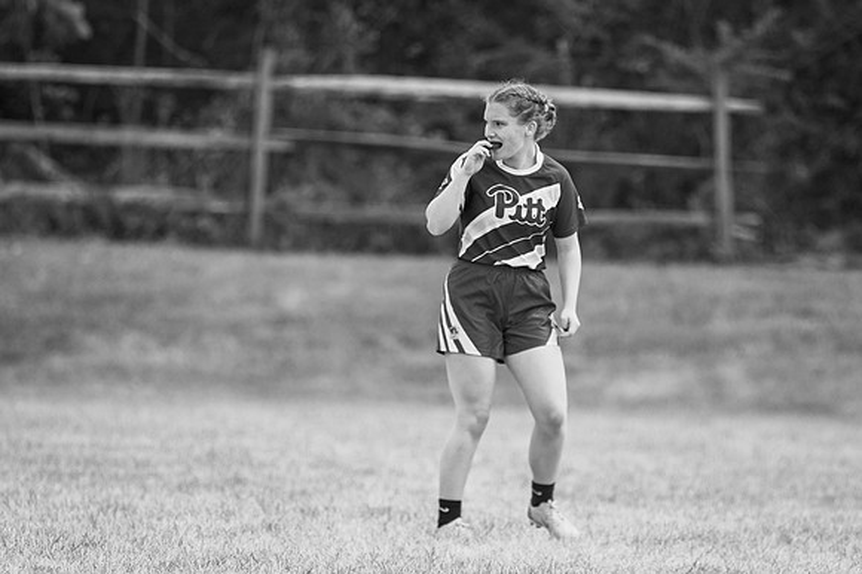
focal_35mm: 825
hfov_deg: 2.5
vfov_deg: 1.7
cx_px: 431
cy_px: 287
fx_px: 19742
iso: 320
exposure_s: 1/1000
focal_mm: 550
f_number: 6.3
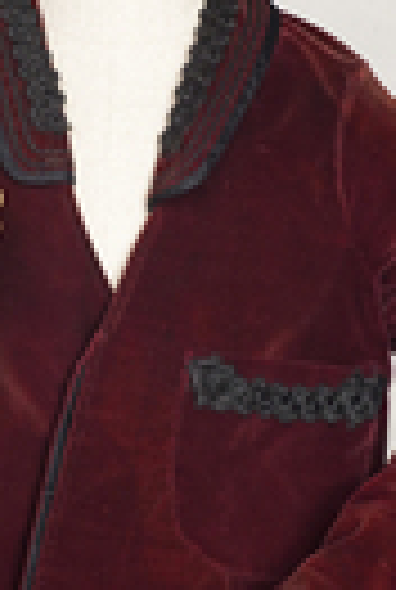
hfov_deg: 9.7
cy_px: 313
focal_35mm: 142
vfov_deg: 14.4
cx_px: 97
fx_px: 2331
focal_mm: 32
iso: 400
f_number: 7.1
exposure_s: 1/30
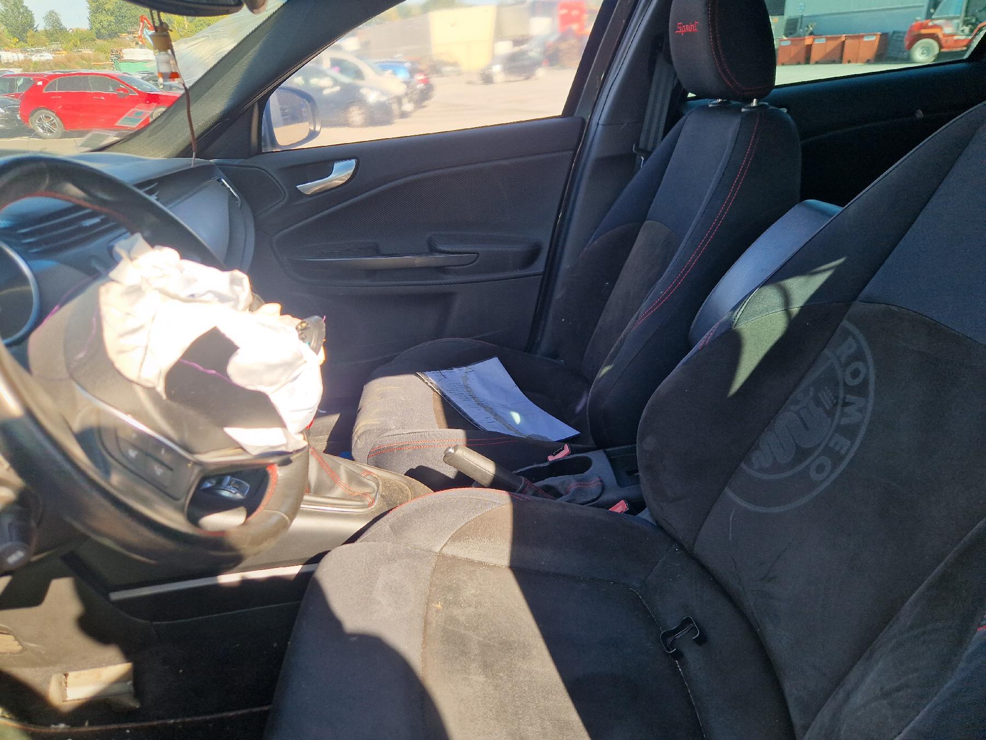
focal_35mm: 23
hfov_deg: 73.9
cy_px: 370
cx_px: 493
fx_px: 655
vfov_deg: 58.9
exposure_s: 1/227
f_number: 1.8
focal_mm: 5.4
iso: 50
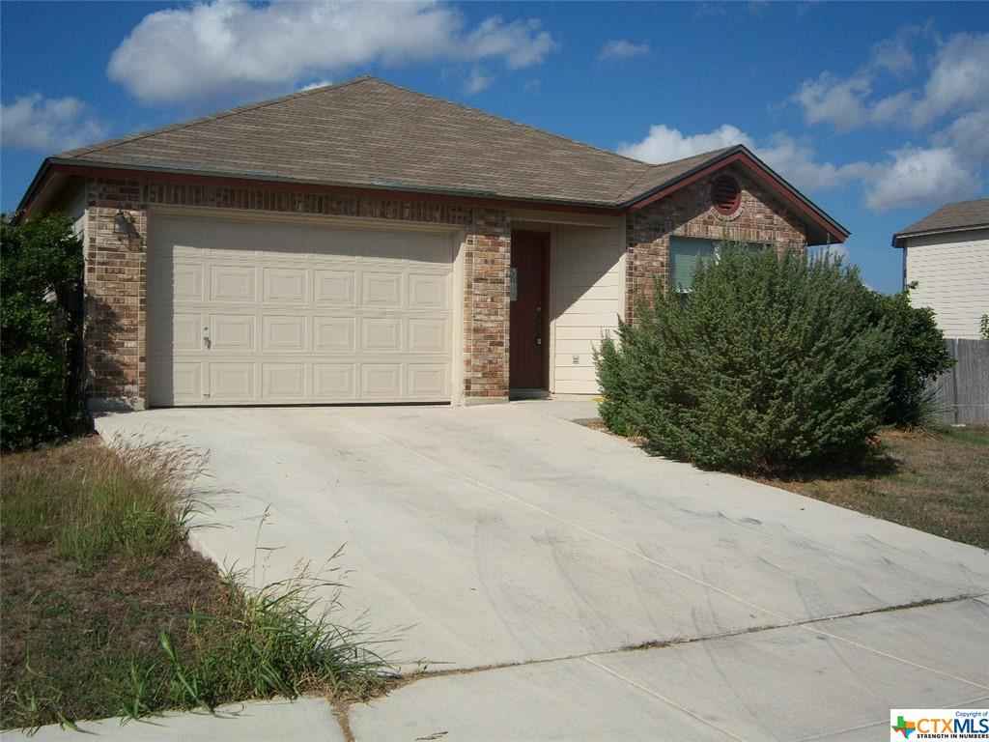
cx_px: 494
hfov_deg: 51.4
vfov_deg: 39.7
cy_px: 371
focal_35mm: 36
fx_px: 1029
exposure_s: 1/1600
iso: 80
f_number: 4.8
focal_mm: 7.5
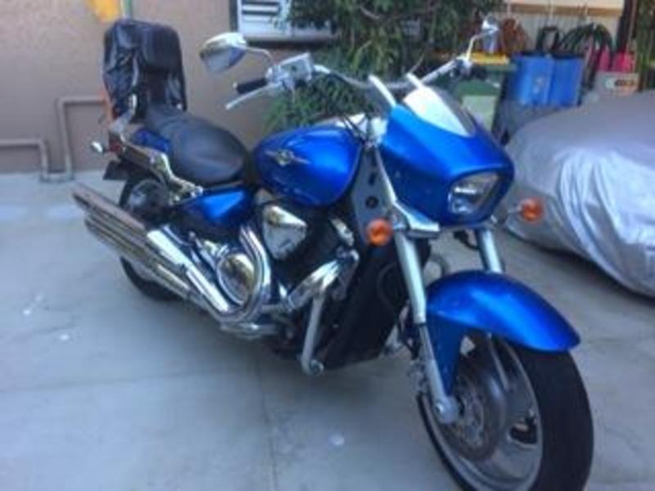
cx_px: 328
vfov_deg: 48.2
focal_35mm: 29
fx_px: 549
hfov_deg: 61.7
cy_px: 246
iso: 40
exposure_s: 1/100
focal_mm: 4.15
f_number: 2.2
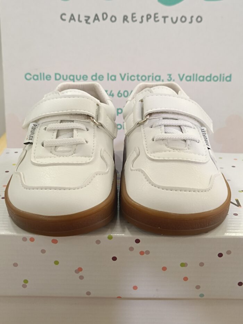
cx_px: 122
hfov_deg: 56.8
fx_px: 225
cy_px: 162
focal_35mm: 24
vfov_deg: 71.6
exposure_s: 1/50.1
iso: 304
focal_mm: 5.59
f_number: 1.88
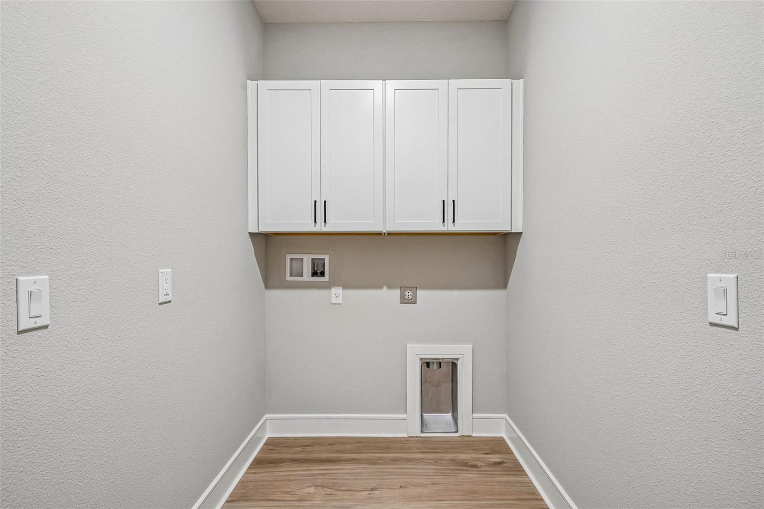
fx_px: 361
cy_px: 254
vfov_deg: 70.4
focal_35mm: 17
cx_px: 382
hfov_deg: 93.3
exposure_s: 1/4
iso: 400
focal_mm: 17
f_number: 8
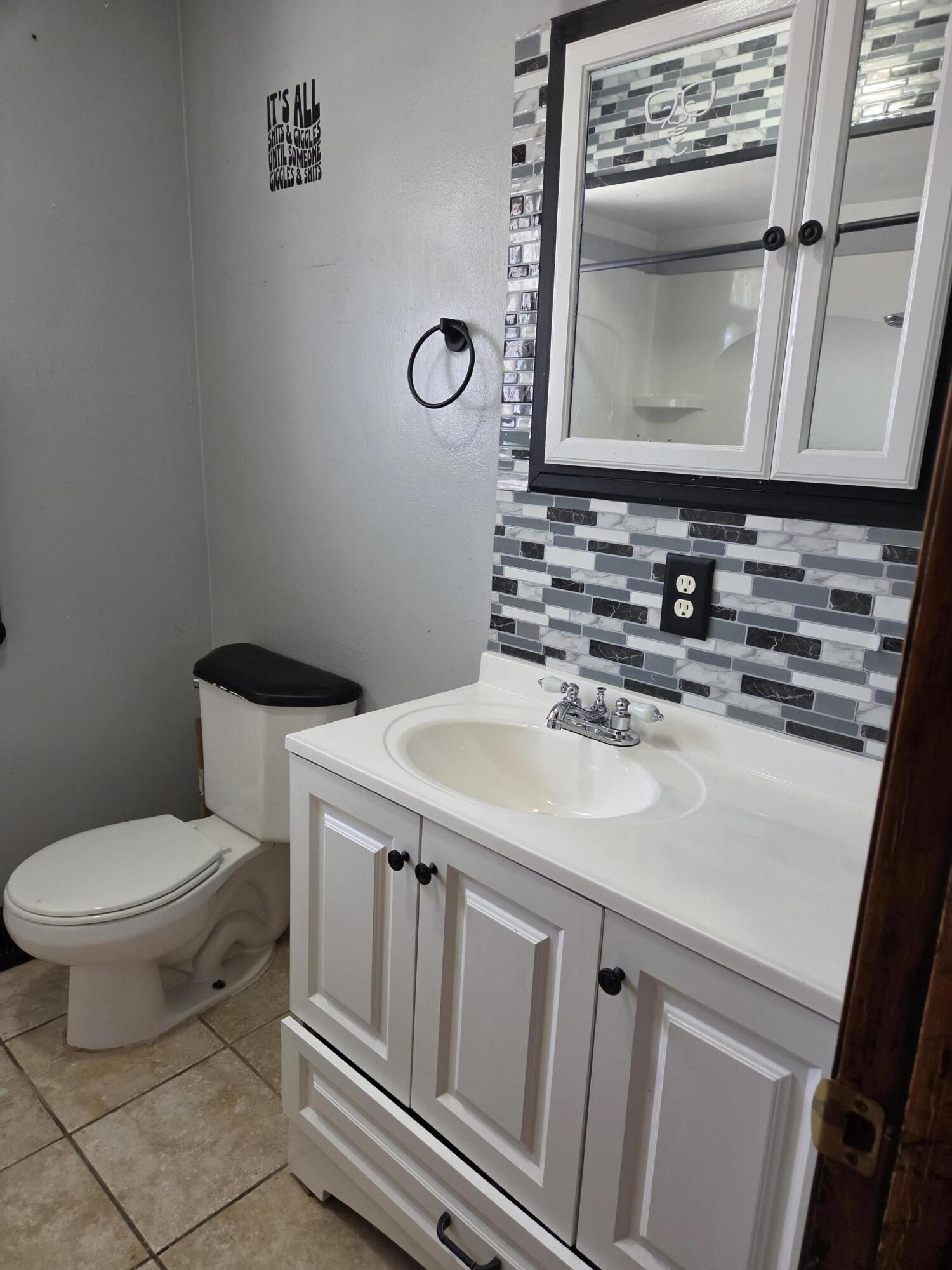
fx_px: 843
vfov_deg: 73.9
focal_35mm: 23
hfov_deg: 58.9
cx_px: 476
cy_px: 635
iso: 500
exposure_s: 1/120
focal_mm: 5.4
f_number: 1.8
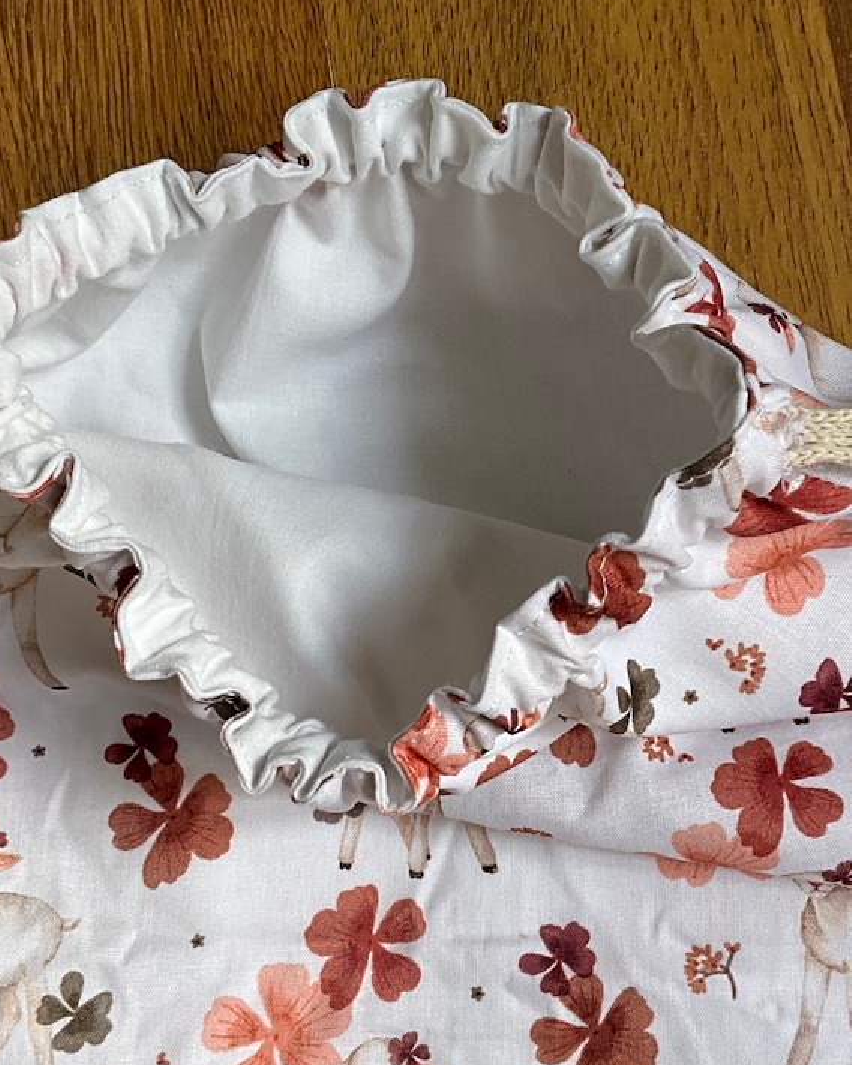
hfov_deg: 29.7
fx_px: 1608
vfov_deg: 36.7
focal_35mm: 51
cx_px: 468
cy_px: 552
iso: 50
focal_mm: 3
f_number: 1.8
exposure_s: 1/122
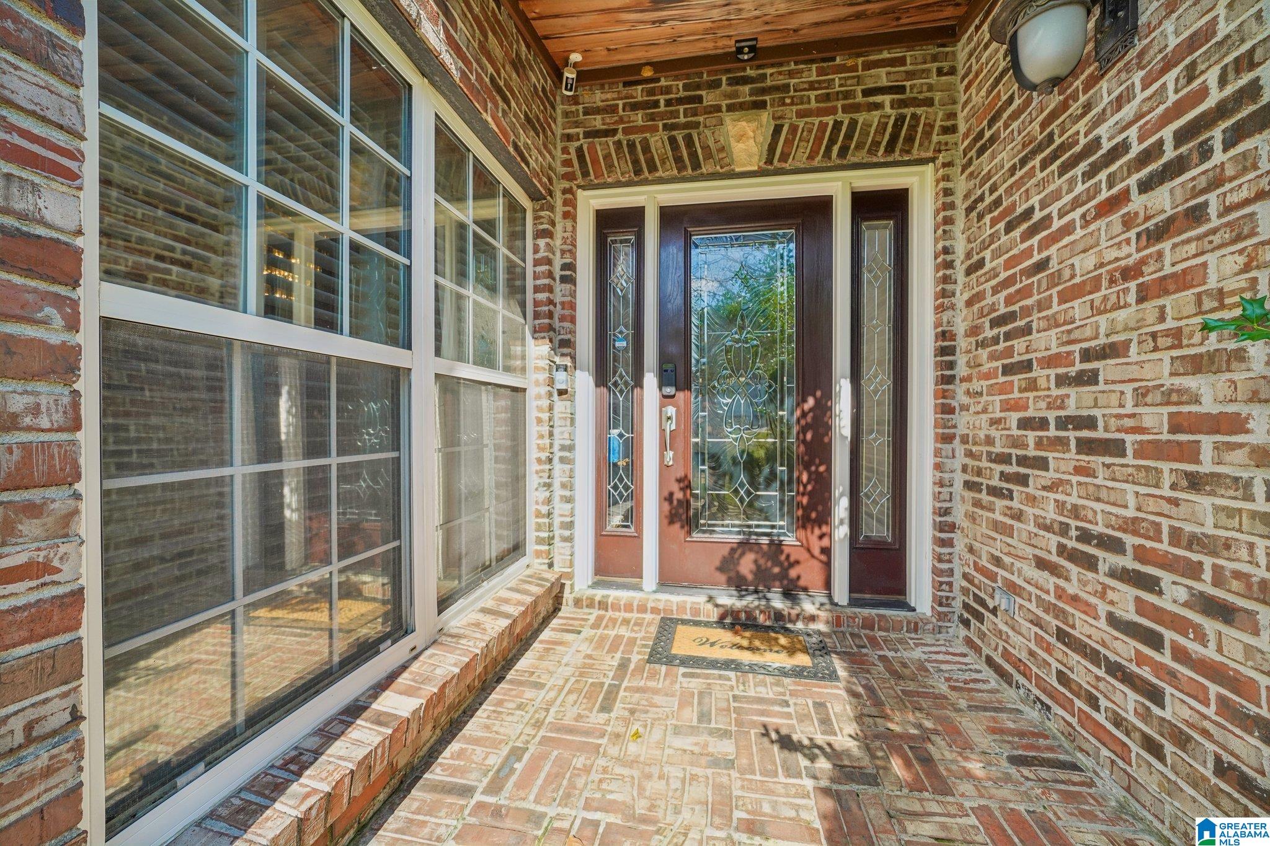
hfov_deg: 104.3
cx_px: 635
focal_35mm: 14
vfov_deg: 81.2
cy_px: 423
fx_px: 494
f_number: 8
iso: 400
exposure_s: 1/125
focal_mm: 14
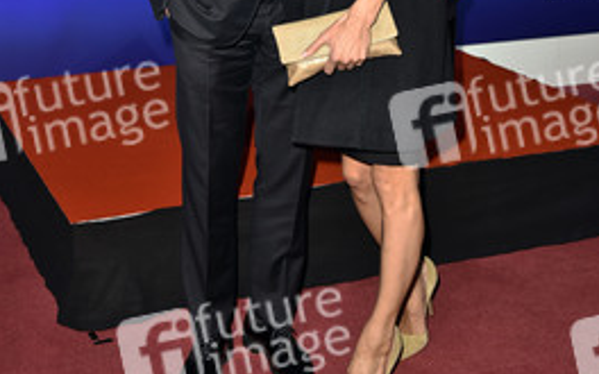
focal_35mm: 68
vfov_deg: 18.6
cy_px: 2
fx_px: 1110
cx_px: 300
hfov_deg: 30.2
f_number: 6.3
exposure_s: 1/160
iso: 500
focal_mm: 44
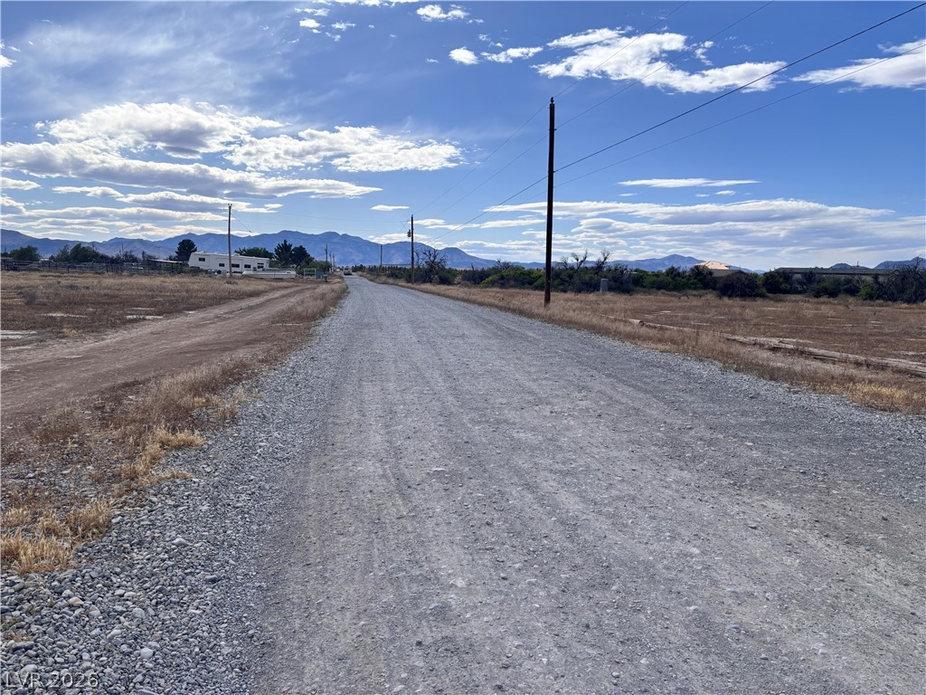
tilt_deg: -7.5
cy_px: 348
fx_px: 696
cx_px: 463
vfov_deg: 53.1
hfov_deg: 67.3
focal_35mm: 26
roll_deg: -1.4
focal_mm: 5.96
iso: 50
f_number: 1.6
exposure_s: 1/7194
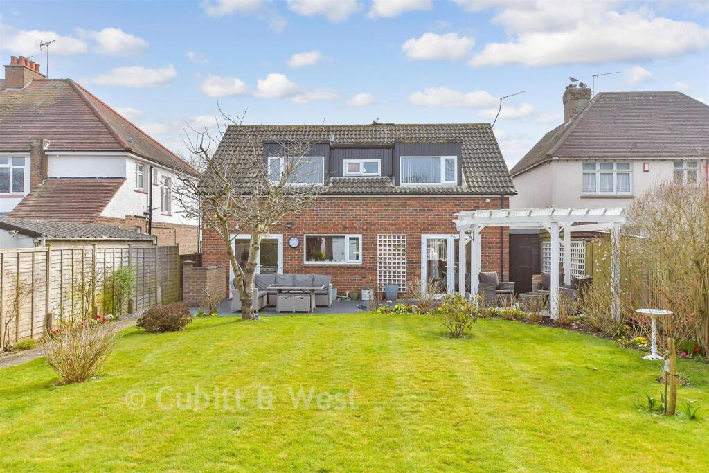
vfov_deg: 43.6
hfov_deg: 61.9
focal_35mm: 30
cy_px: 236
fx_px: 591
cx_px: 354
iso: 500
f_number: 7.1
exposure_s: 1/800
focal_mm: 20
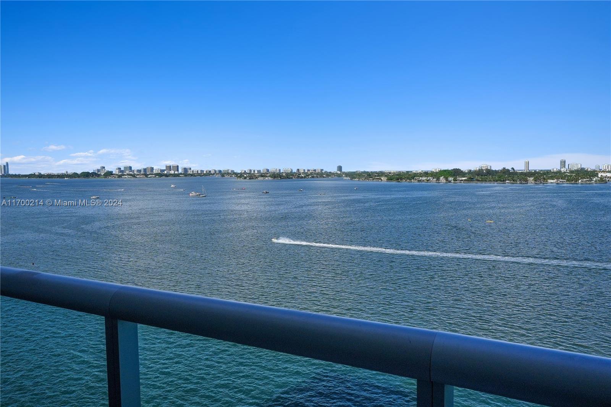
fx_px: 509
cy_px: 204
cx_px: 306
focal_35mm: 30
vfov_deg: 43.6
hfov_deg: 61.9
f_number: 11
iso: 250
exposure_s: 1/1000
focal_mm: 20
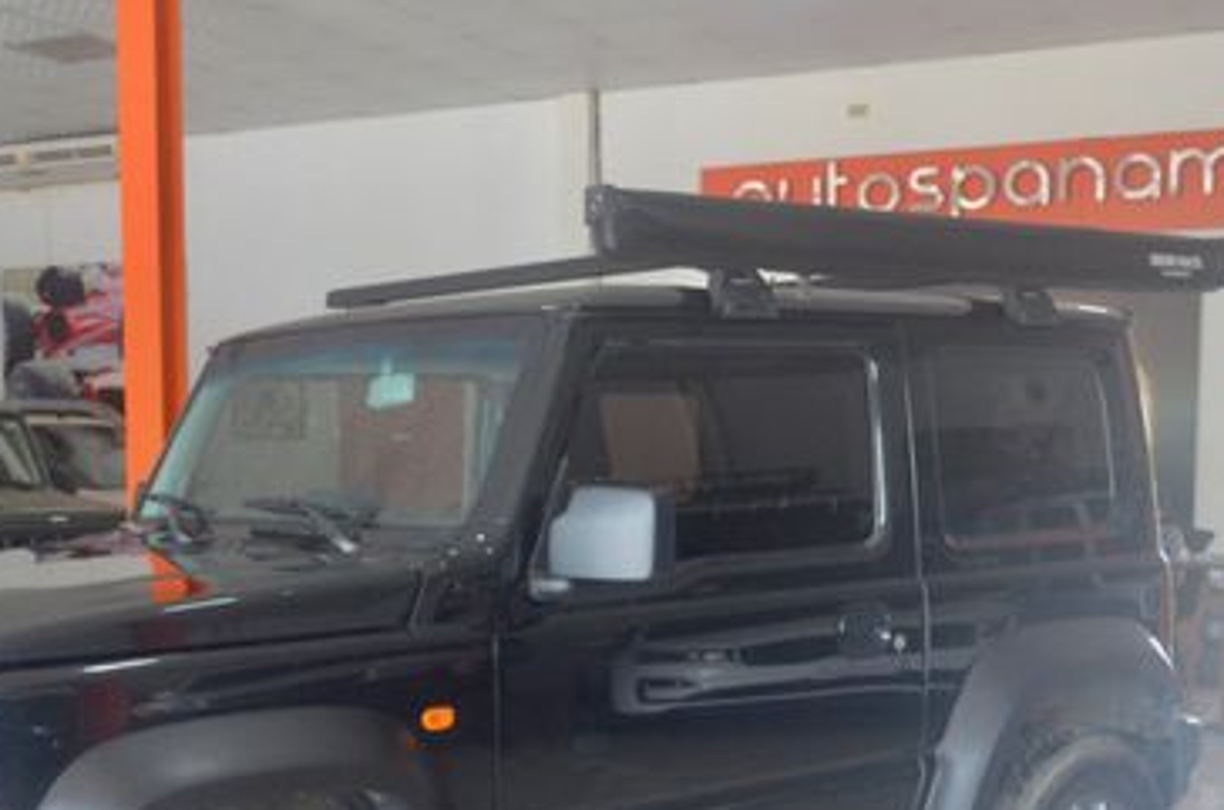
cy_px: 629
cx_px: 407
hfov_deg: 34.2
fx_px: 1968
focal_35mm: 58
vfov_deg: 23.0
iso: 640
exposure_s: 1/60
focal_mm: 22
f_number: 4
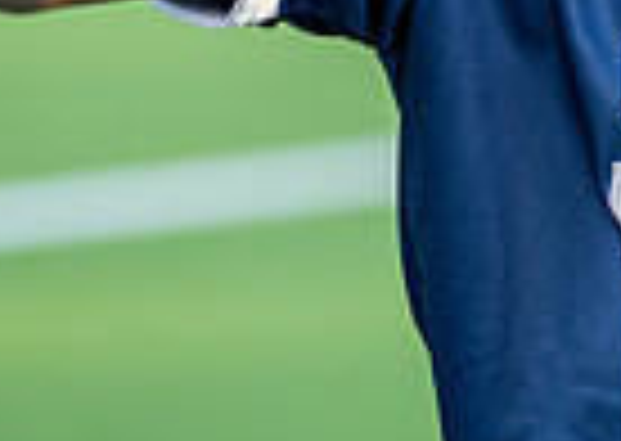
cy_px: -221
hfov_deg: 8.8
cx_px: 835
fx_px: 3961
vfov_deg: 6.3
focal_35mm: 225
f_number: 1.2
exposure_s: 1/1250
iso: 100
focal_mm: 50
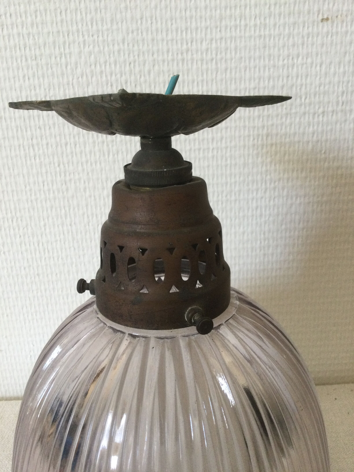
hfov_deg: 45.4
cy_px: 236
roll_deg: +2.4
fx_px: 423
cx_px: 177
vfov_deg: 58.4
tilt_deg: -17.0
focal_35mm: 31
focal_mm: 3.3
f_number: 2.4
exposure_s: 1/33
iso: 64
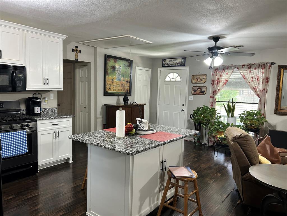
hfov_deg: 67.3
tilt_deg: -5.1
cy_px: 108
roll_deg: -1.4
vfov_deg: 53.1
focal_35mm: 26
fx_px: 216
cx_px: 144
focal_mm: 5.7
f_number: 1.5
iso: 200
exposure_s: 1/60
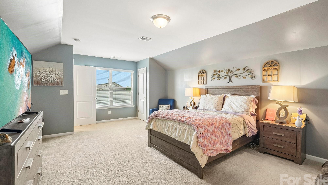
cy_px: 95
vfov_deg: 67.1
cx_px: 165
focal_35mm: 16
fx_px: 139
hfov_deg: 99.4
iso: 400
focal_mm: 10
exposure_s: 1/8
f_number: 8
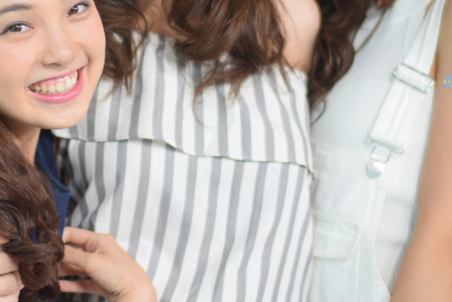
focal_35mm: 89
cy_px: 26
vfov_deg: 15.2
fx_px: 1118
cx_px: 175
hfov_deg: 22.8
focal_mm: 30
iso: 100
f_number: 1.4
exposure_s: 1/160
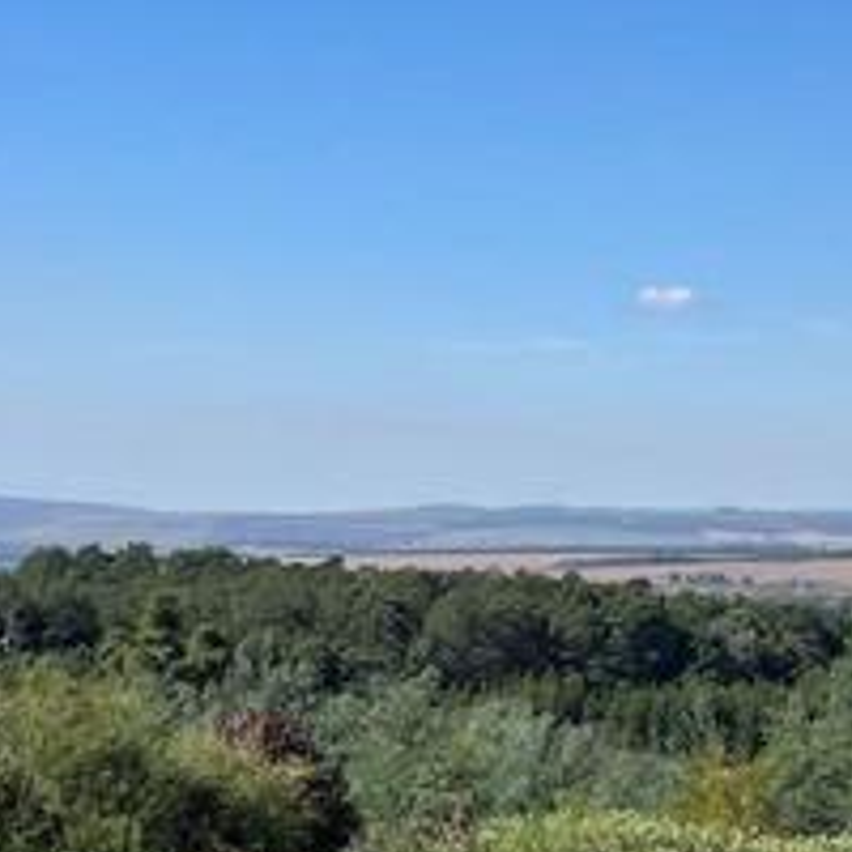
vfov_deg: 18.9
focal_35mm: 92
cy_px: 490
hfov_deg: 16.3
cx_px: 1474
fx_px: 2562
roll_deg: -0.9
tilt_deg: +1.5
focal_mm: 4.2
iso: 32
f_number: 1.6
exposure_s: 1/3509
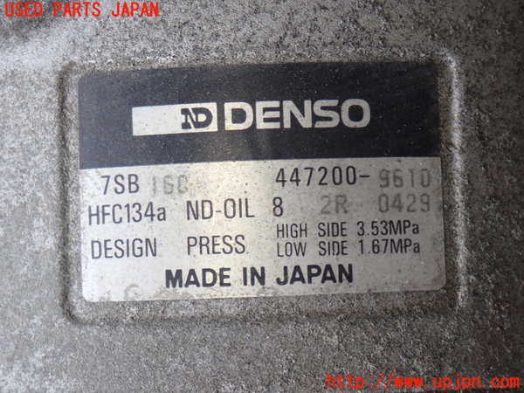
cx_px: 262
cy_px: 196
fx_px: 1241
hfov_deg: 23.8
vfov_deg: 18.0
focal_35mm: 82
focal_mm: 14.62
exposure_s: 1/100
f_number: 4.3
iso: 200
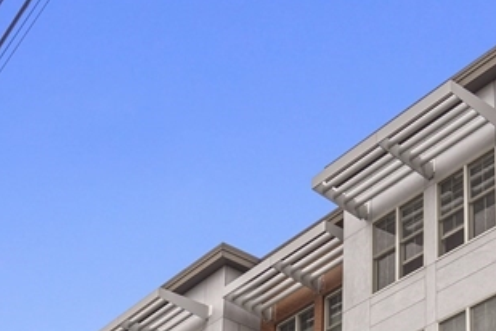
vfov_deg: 16.6
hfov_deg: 27.0
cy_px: 526
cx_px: 421
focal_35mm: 73
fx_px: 1006
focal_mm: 22
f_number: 4
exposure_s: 1/125
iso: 320
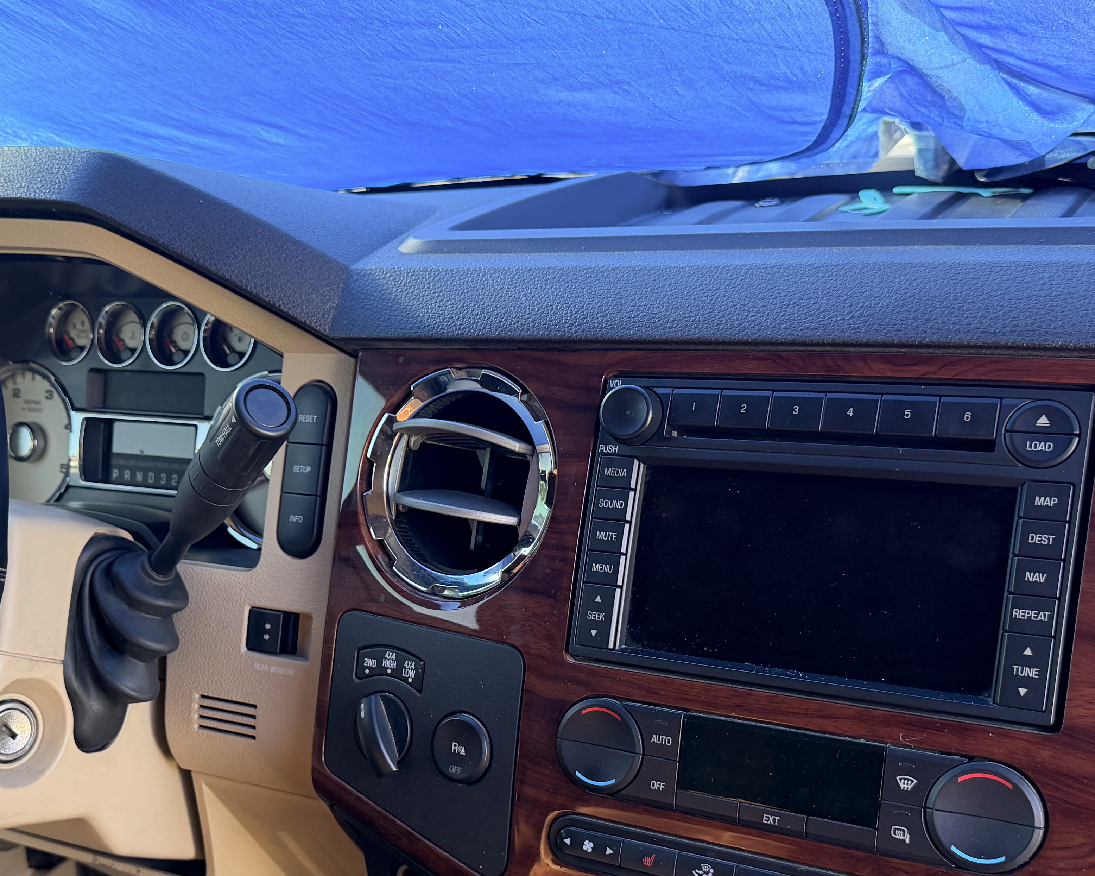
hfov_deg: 42.6
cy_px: 577
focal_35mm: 43
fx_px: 1393
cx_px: 424
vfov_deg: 34.6
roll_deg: +9.5
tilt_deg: -23.9
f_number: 1.78
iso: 200
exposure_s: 1/126
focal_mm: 6.76
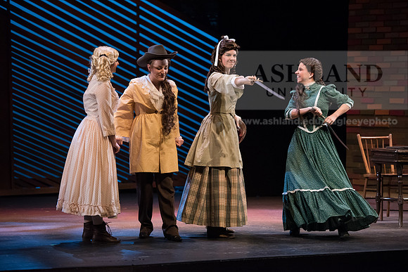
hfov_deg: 15.2
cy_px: 136
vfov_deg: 10.2
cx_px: 204
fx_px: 1530
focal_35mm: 135
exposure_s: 1/320
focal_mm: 135
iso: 4000
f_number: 2.8
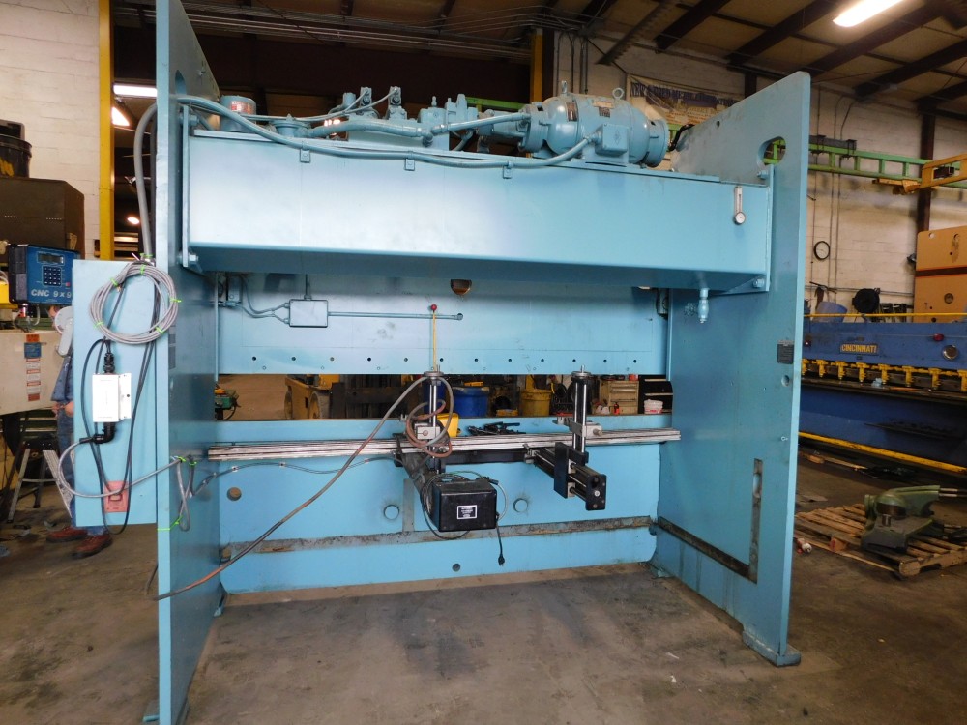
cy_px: 362
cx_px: 484
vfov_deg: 58.9
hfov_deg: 73.9
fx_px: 643
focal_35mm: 23
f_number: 3
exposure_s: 1/30
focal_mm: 4
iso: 220
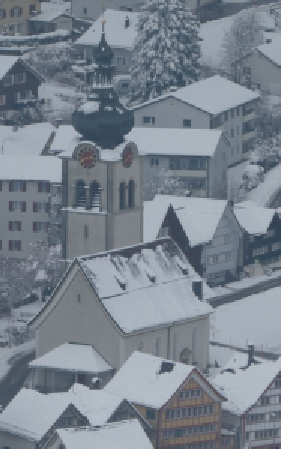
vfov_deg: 3.0
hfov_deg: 1.9
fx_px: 8622
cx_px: 103
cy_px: 216
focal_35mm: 704
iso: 100
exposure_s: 1/100
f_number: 6
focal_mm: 83.4
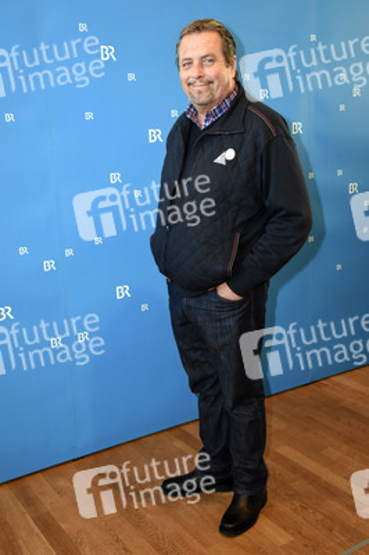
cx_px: 184
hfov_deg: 34.2
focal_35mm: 39
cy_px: 278
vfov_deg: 49.6
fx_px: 601
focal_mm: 26
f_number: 4.5
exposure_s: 1/160
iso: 1600
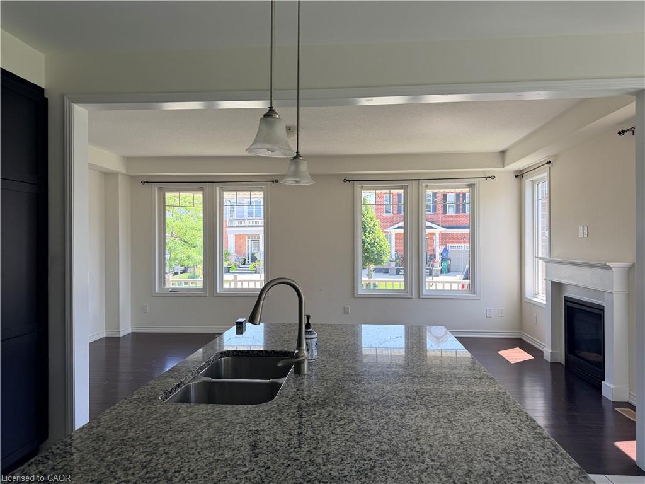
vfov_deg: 56.8
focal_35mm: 24
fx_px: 447
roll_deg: +0.0
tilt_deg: +0.1
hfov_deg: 71.6
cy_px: 242
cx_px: 322
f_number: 1.78
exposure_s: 1/433
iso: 100
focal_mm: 6.76
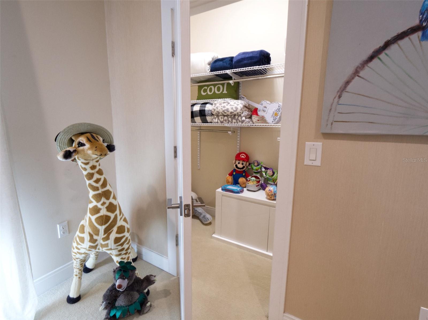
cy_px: 160
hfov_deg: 94.5
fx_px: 198
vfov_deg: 78.1
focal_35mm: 16
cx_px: 214
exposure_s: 1/8
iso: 1600
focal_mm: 8
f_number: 9
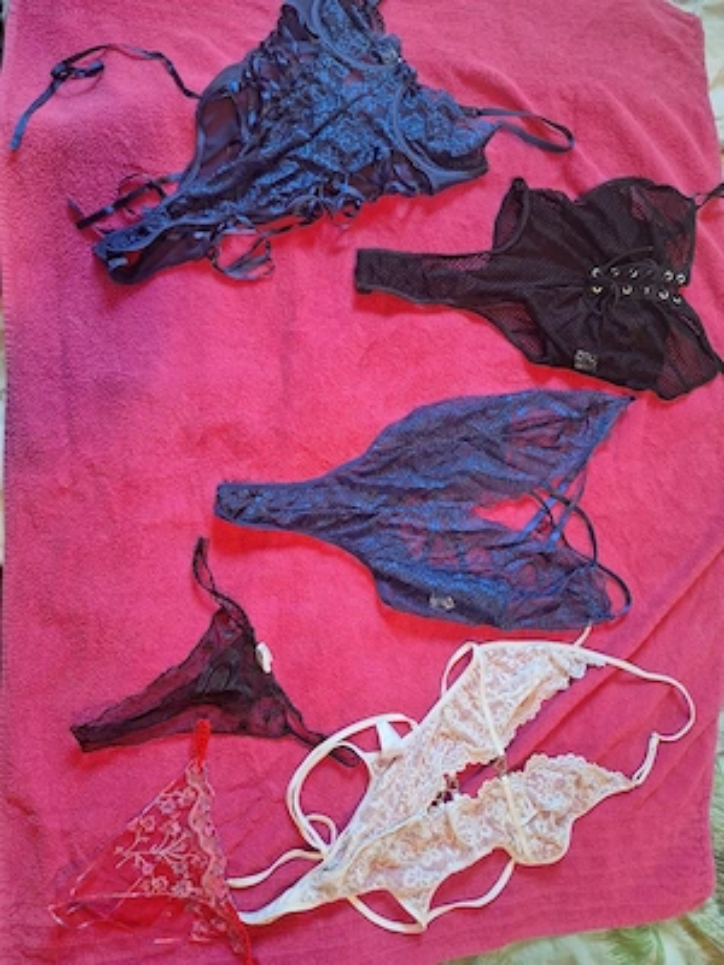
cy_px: 482
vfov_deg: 73.9
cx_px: 362
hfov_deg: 58.9
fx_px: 641
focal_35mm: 23
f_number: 1.8
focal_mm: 5.54
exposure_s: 1/33
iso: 320
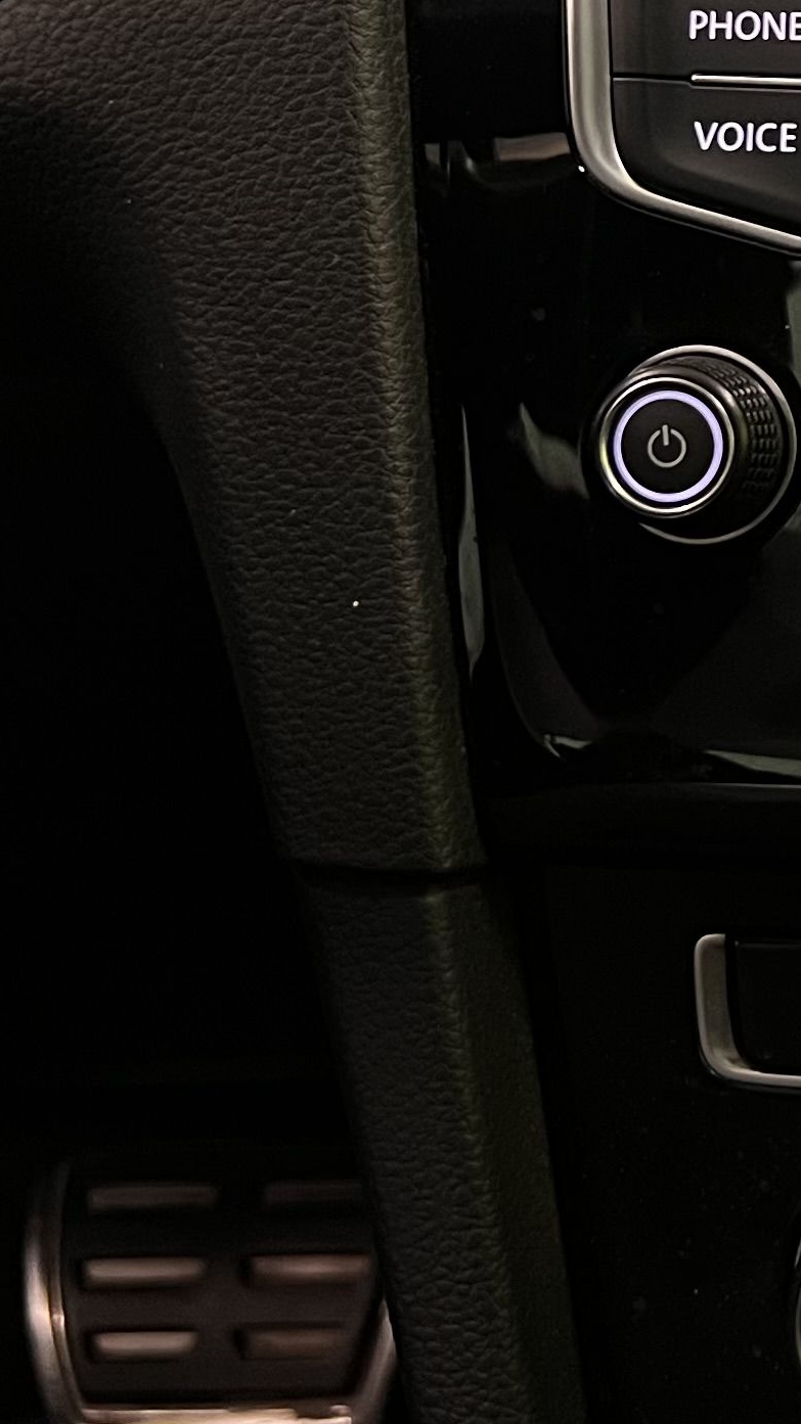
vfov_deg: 25.6
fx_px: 3098
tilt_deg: -21.9
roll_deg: +0.2
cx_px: 1532
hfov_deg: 13.0
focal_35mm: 82
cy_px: 385
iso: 320
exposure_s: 1/50
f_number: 1.5
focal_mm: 5.7
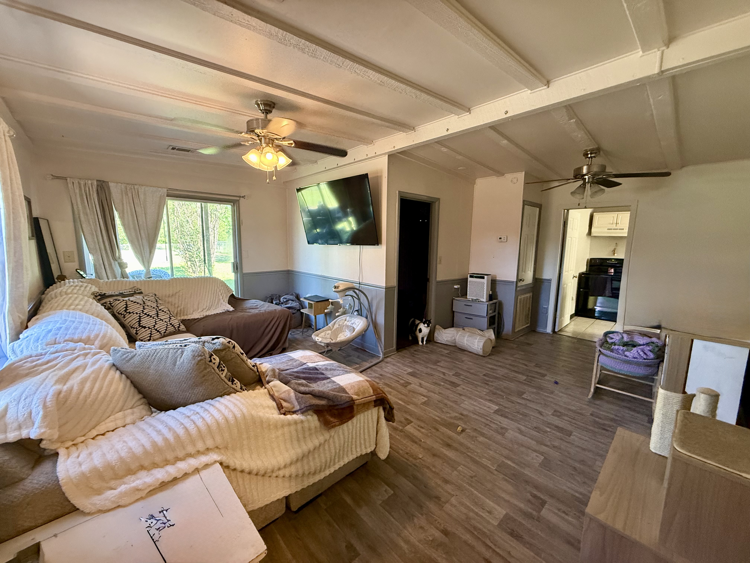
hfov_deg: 102.1
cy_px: 282
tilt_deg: -6.4
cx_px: 375
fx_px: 303
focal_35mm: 14
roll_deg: -0.8
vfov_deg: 85.7
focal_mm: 2.22
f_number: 2.2
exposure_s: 1/60
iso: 400
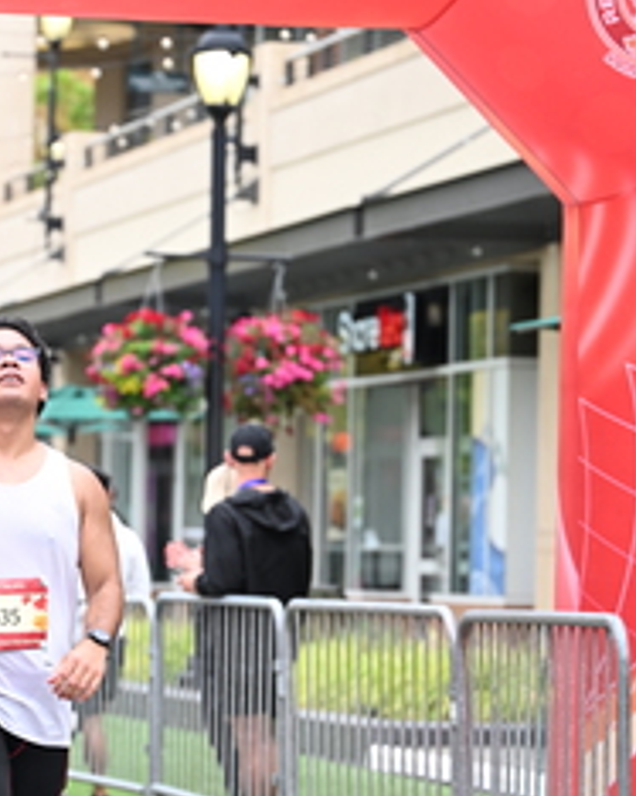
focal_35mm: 161
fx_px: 3791
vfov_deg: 12.0
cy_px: 435
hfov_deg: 9.5
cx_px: 60
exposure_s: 1/1600
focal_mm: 73
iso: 800
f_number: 2.8
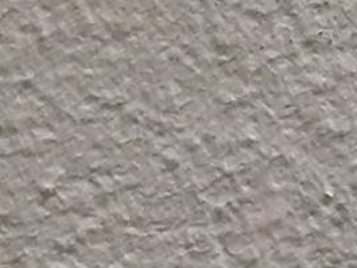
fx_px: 2074
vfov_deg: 6.4
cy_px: 948
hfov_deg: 8.7
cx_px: 946
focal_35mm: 201
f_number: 1.7
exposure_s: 1/50
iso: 250
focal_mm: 3.93
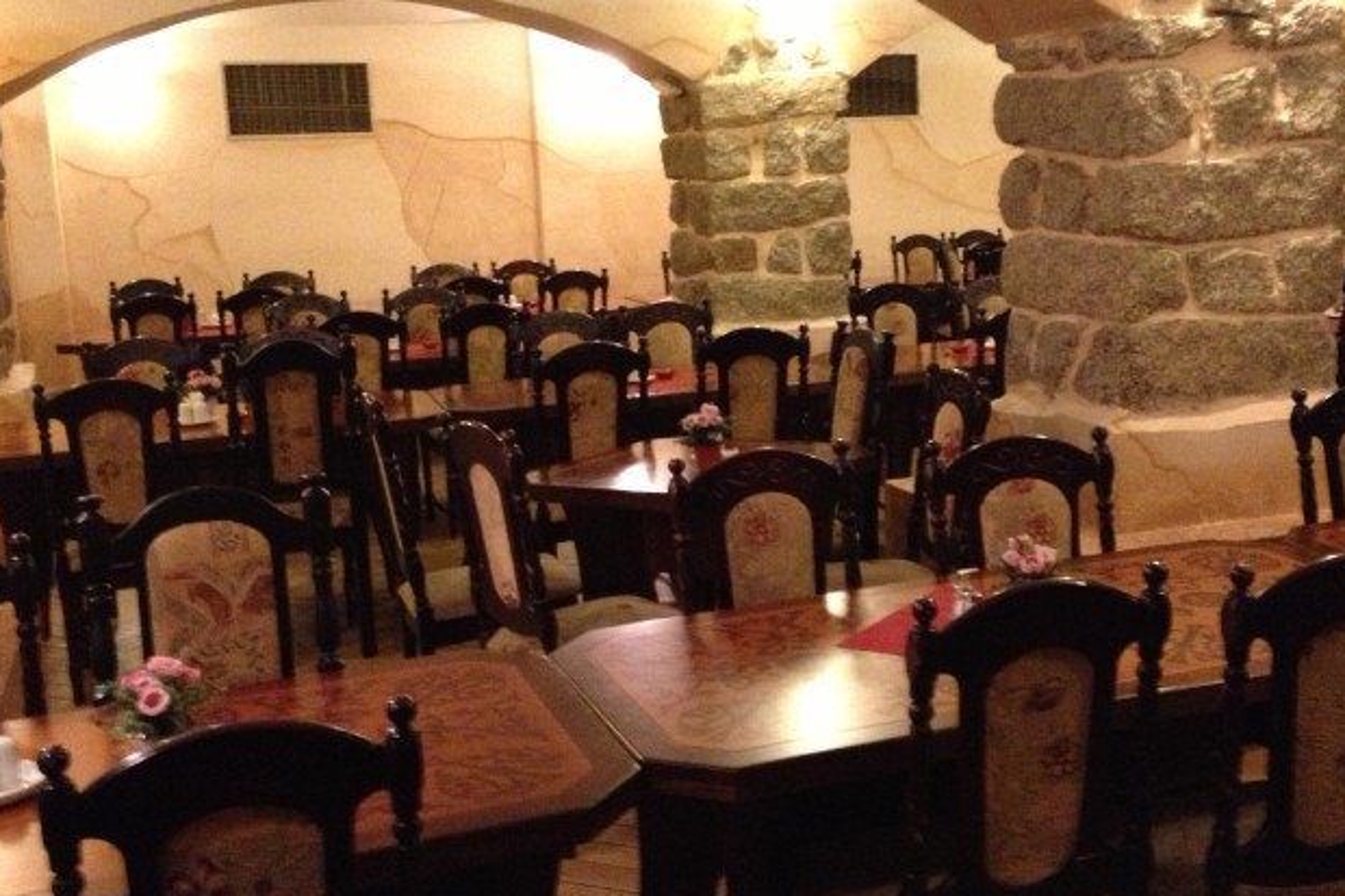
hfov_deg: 41.8
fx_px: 1755
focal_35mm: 47
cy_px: 406
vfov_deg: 28.6
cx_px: 779
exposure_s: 1/17
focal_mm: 4.28
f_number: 2.4
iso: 640
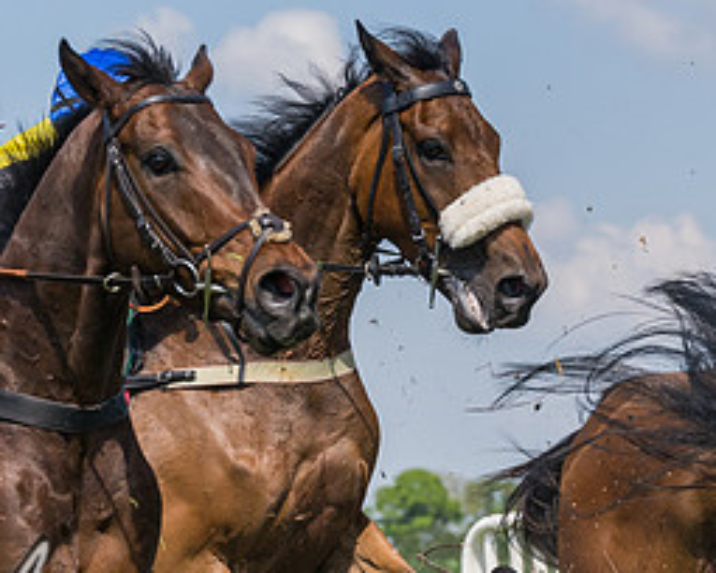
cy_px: 288
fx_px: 4704
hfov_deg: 8.7
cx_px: 470
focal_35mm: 222
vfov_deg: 7.0
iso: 400
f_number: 4
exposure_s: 1/4000
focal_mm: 70
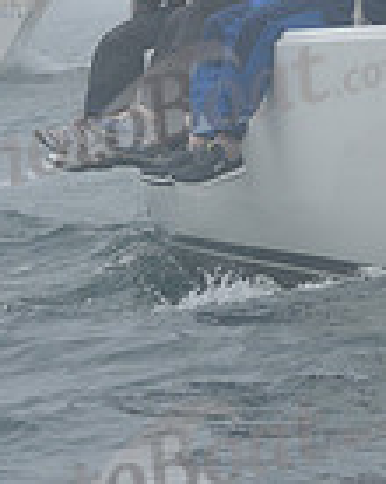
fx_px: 5539
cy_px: -117
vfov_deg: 5.0
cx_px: 604
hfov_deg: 4.0
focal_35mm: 387
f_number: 8
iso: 250
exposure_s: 1/800
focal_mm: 98
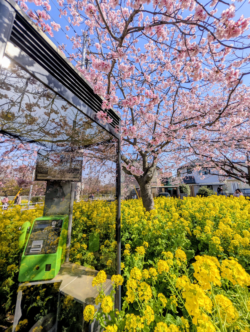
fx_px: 115
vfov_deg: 110.5
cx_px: 125
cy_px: 166
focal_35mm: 12
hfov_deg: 94.6
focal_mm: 2.02
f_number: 1.7
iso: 47
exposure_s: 1/2179
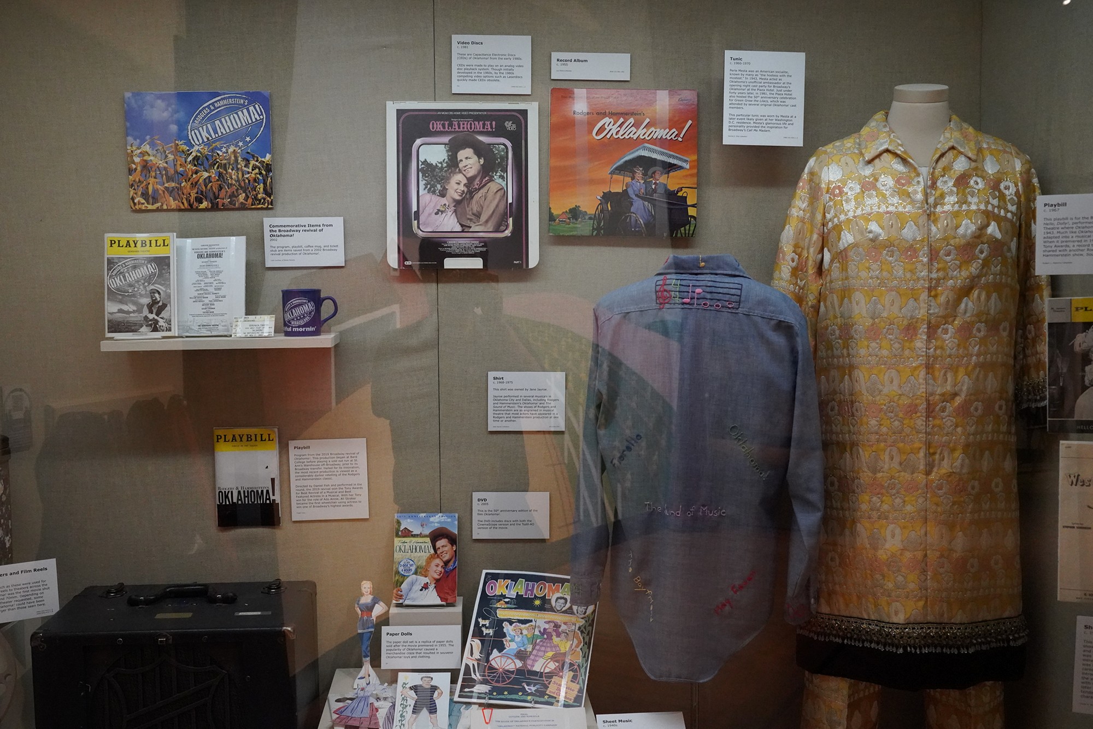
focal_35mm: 34
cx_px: 546
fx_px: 1032
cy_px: 364
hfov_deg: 55.8
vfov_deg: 38.9
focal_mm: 34
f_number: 5
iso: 8000
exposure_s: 1/100
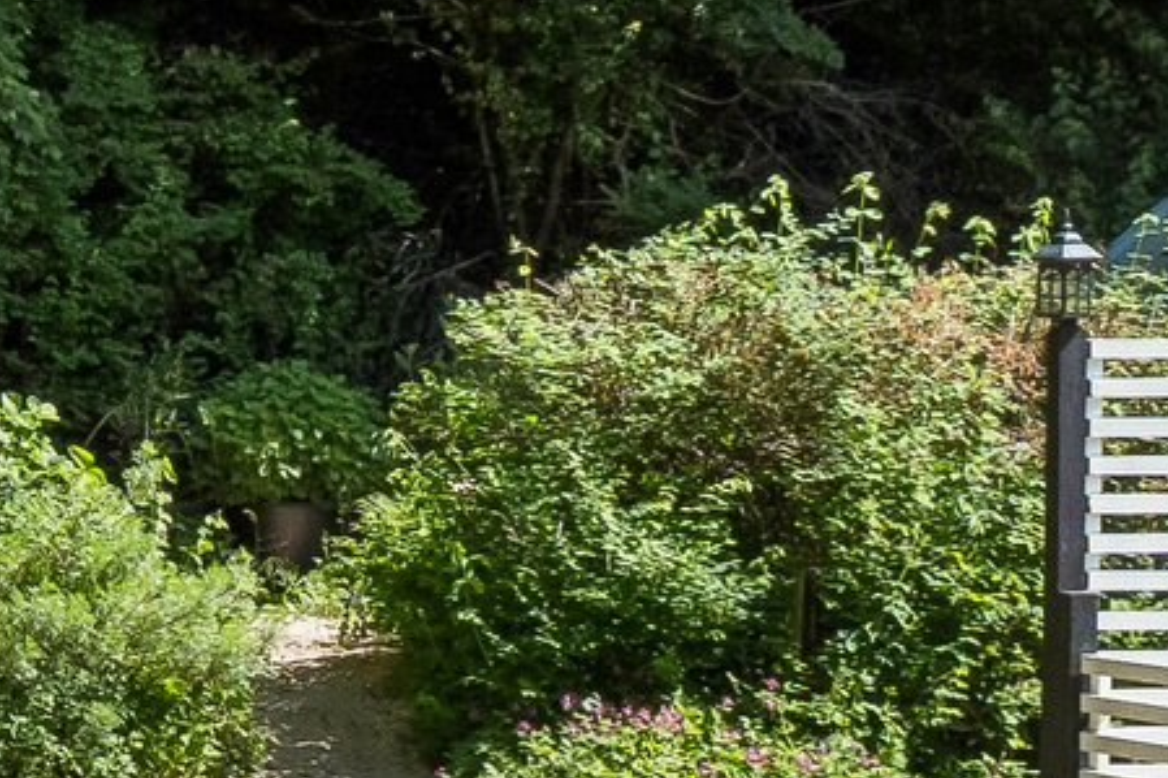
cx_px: -1116
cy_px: 437
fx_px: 4227
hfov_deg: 13.6
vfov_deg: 10.5
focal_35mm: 130
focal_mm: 13
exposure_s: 1/400
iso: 250
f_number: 8
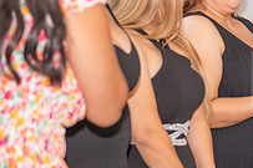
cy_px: 80
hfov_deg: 10.0
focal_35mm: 200
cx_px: 360
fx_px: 1404
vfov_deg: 6.9
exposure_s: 1/160
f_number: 3.2
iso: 1000
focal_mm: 70
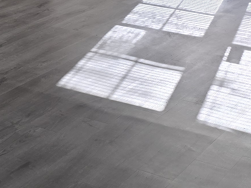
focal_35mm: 105
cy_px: 32
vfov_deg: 14.0
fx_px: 761
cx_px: 53
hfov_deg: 18.6
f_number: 1.7
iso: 50
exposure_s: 1/180
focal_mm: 6.3
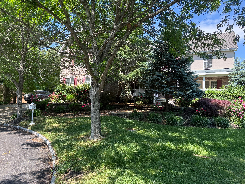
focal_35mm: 24
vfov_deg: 56.8
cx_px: 122
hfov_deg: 71.6
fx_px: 170
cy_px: 92
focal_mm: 6.76
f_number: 1.78
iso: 100
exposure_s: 1/750
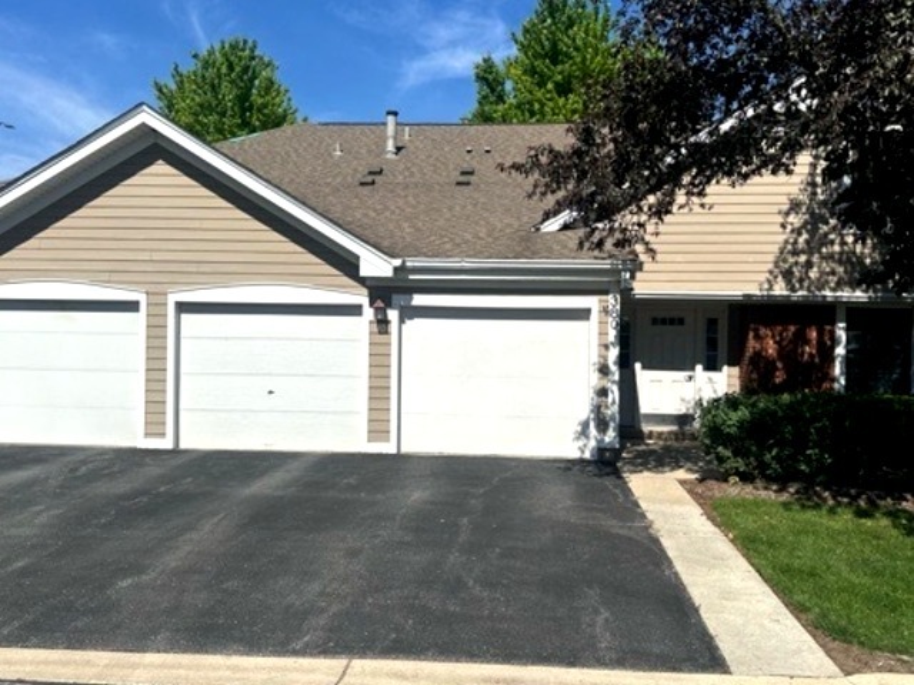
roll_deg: -1.2
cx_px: 457
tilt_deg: +1.5
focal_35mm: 24
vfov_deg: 56.8
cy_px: 342
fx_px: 634
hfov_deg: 71.6
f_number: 1.78
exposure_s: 1/9709
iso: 80
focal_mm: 6.86
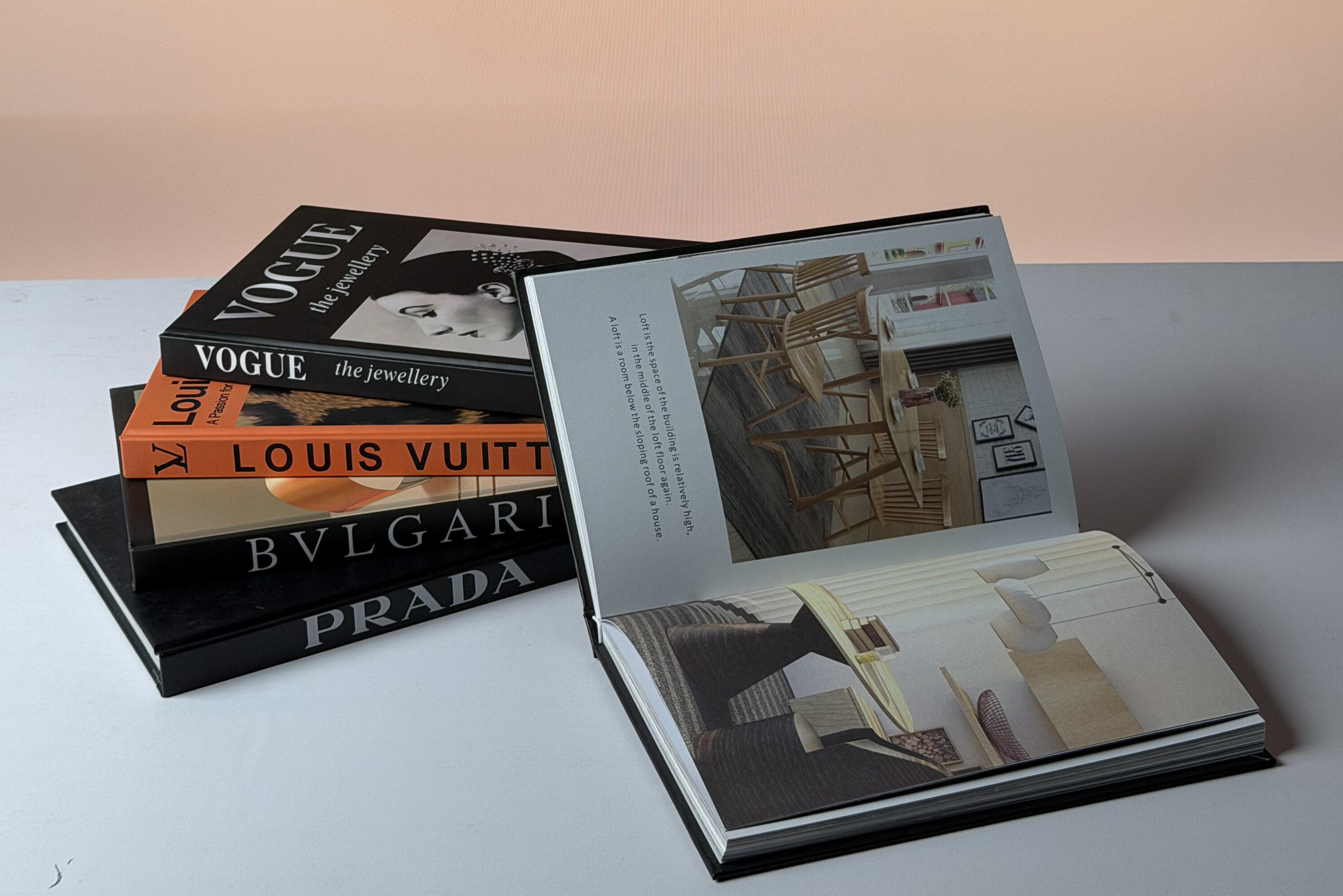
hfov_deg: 30.1
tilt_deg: -23.5
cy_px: 210
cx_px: 674
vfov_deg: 20.1
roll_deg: +0.0
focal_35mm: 67
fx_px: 2499
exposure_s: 1/100
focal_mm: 6.76
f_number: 1.78
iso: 125
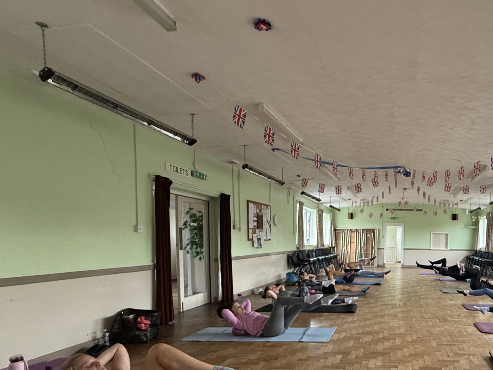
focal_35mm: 23
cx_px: 395
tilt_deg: -3.4
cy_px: 256
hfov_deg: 67.0
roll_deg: -1.2
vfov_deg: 57.2
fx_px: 328
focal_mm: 2.22
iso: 320
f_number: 2.2
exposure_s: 1/67
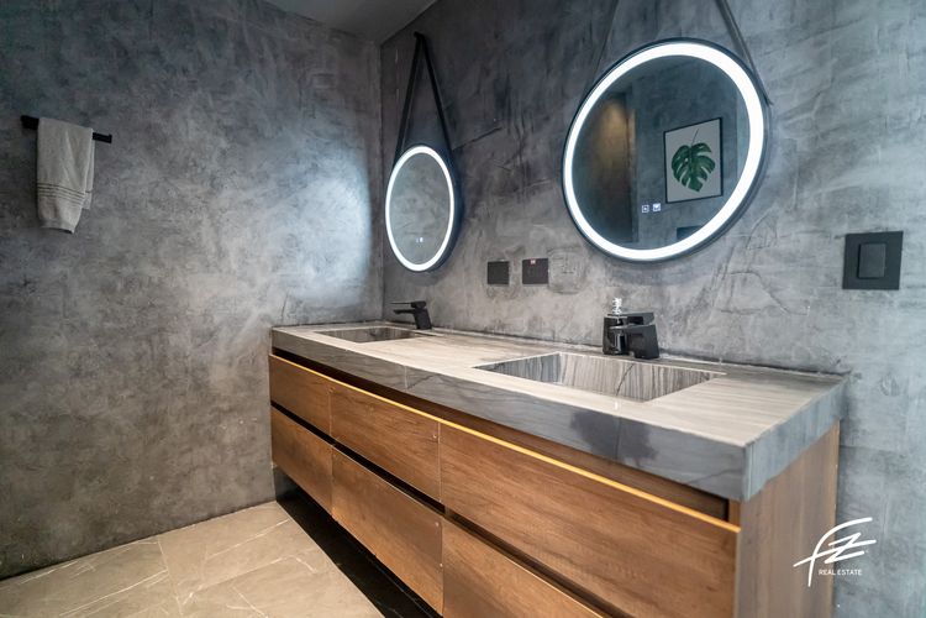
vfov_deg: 70.3
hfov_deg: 93.2
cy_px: 309
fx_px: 438
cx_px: 463
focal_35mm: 17
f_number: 1.8
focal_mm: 16
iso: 5000
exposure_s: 1/1600
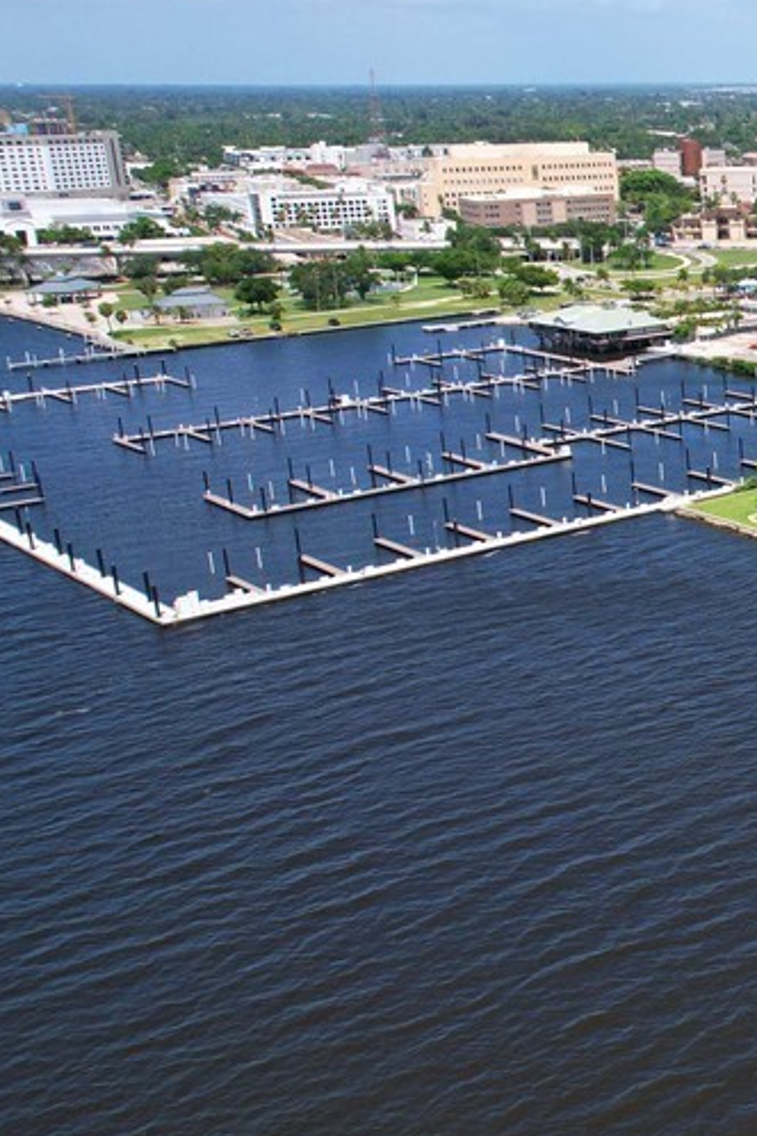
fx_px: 1514
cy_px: 536
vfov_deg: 41.1
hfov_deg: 22.7
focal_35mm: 48
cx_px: 1147
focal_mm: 8.38
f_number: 2.8
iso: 110
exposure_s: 1/2000
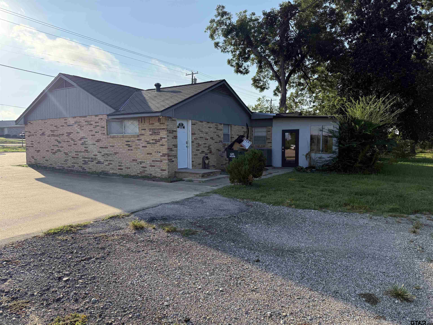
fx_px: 300
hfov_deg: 71.6
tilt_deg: -3.6
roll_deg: +0.2
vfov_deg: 56.8
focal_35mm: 24
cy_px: 162
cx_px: 216
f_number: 1.78
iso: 100
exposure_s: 1/3759
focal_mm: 6.76
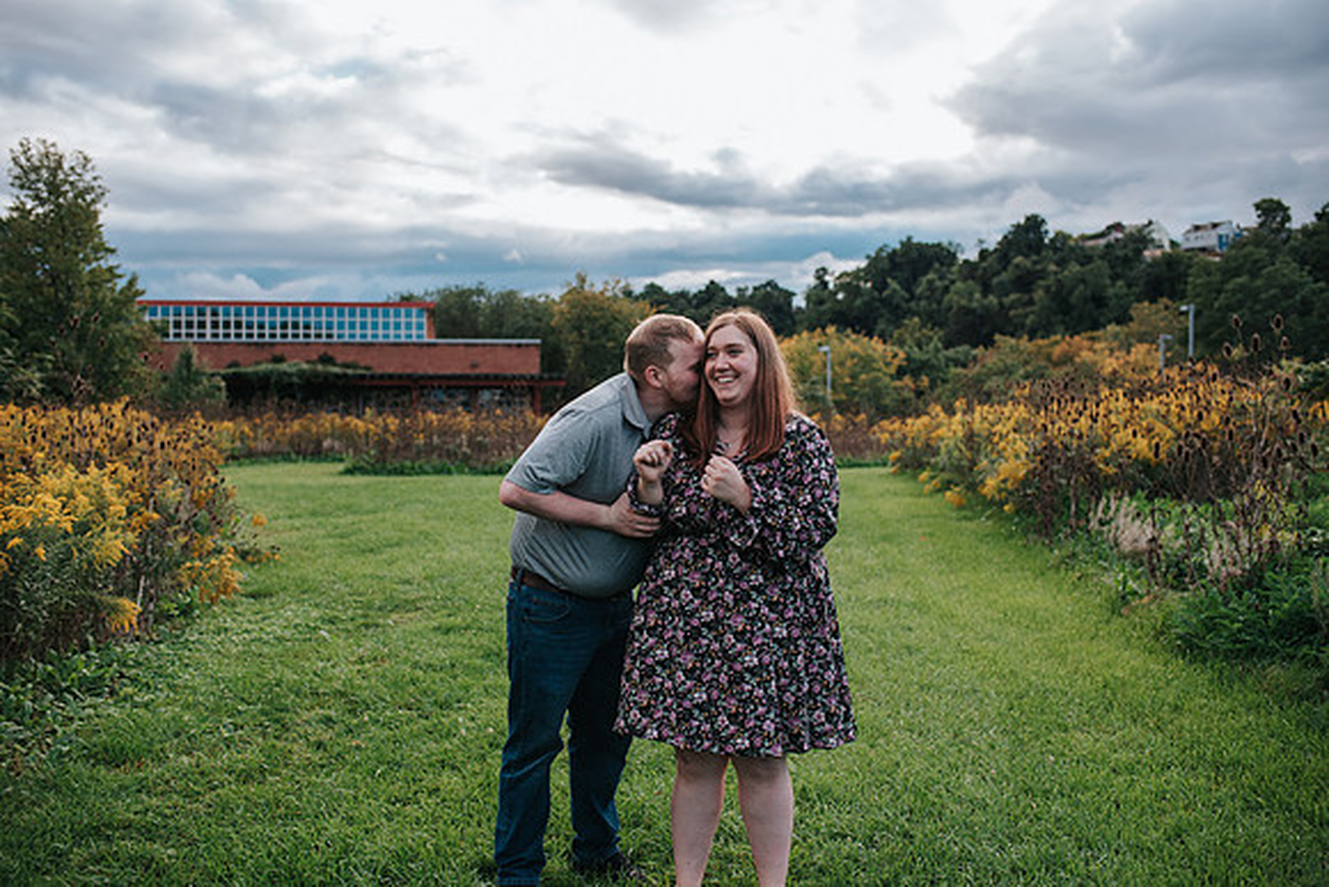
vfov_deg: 37.9
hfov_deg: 54.4
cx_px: 664
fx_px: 1292
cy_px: 444
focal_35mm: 35
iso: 450
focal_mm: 35
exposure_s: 1/1250
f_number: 3.2
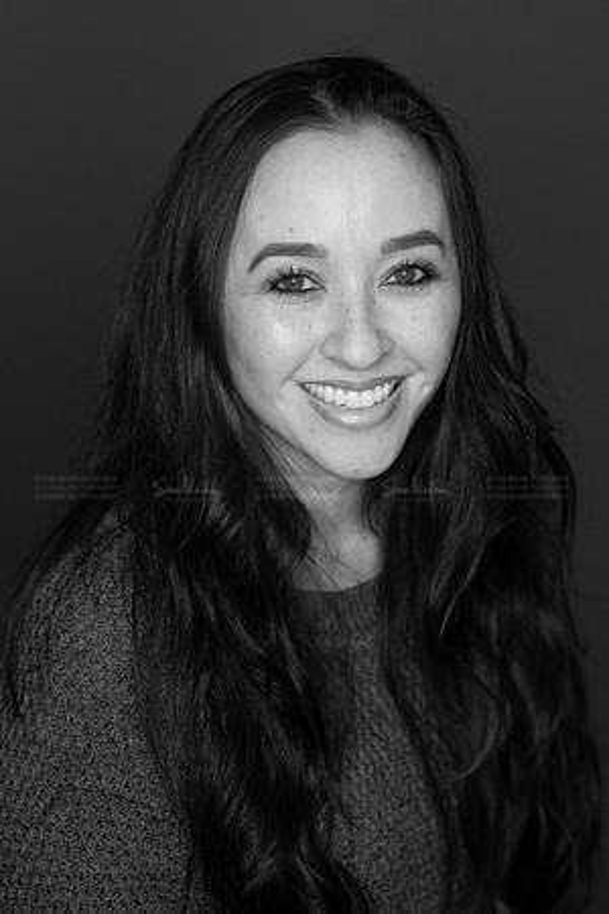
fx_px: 2157
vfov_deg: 23.9
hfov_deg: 16.1
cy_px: 457
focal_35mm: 85
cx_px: 304
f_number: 3.5
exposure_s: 1/320
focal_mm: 85
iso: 2000
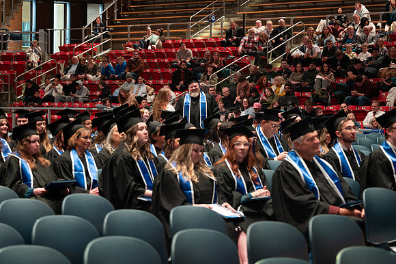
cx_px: 204
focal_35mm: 109
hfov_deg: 18.8
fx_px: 1194
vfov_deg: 12.6
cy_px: 87
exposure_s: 1/60
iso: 2500
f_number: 4
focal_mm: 70
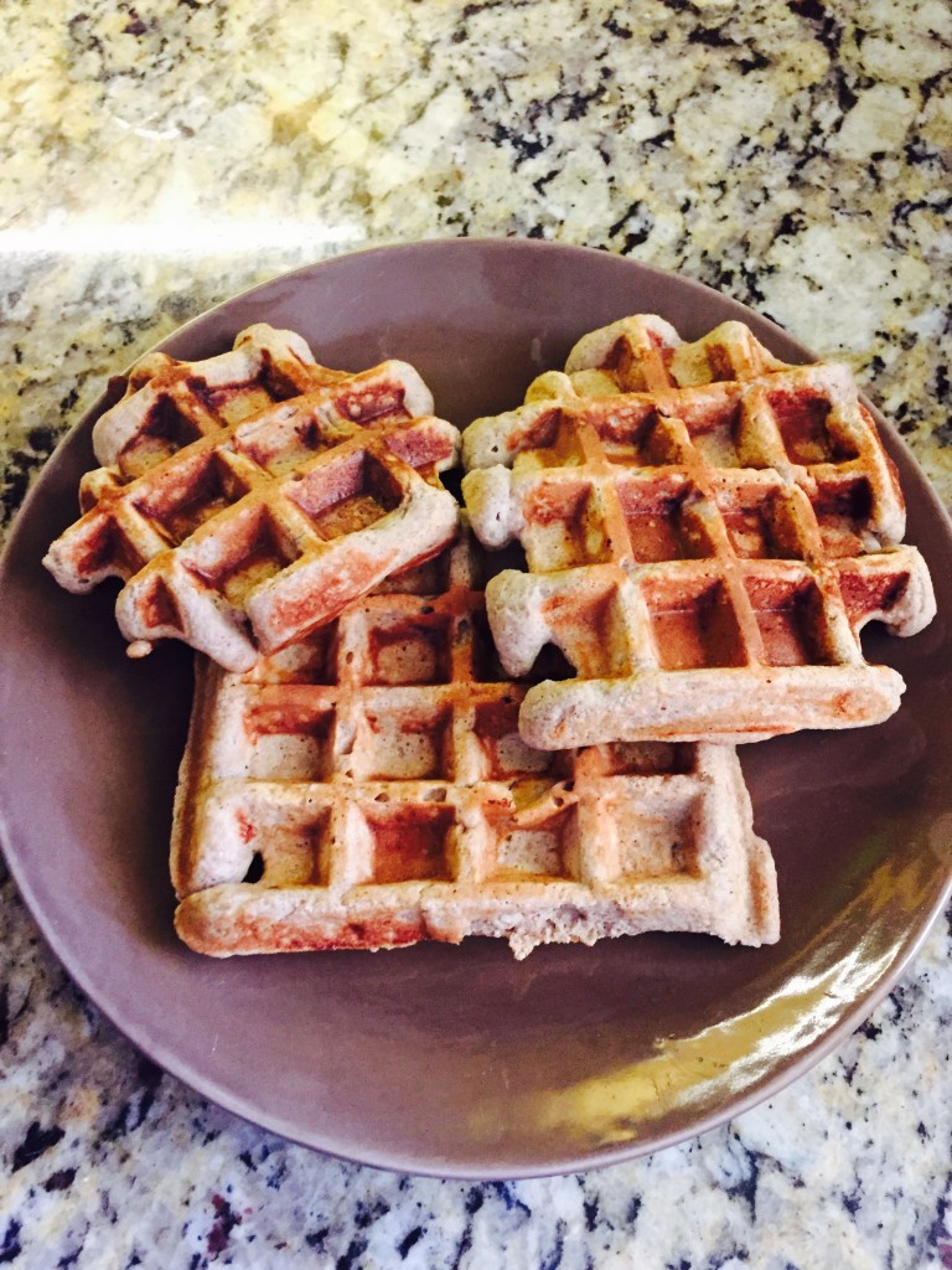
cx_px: 476
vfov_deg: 61.7
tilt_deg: -65.4
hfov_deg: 48.2
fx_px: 1063
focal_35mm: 29
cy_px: 635
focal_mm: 4.15
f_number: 2.2
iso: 250
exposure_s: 1/15
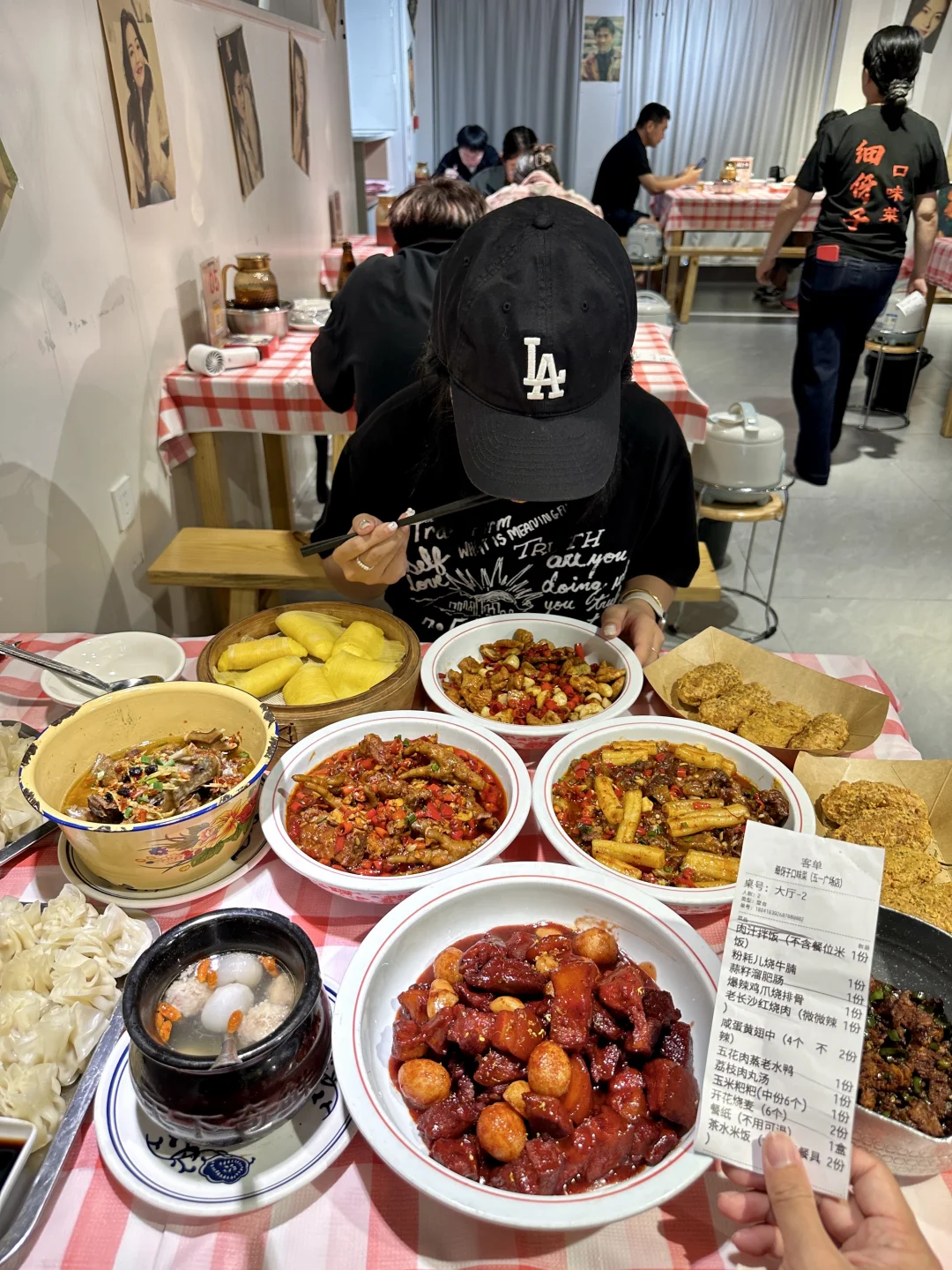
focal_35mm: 24
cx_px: 476
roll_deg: +0.8
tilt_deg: -29.4
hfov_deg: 56.8
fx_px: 880
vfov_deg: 71.6
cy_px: 635
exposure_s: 1/98
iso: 100
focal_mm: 6.86
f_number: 1.78
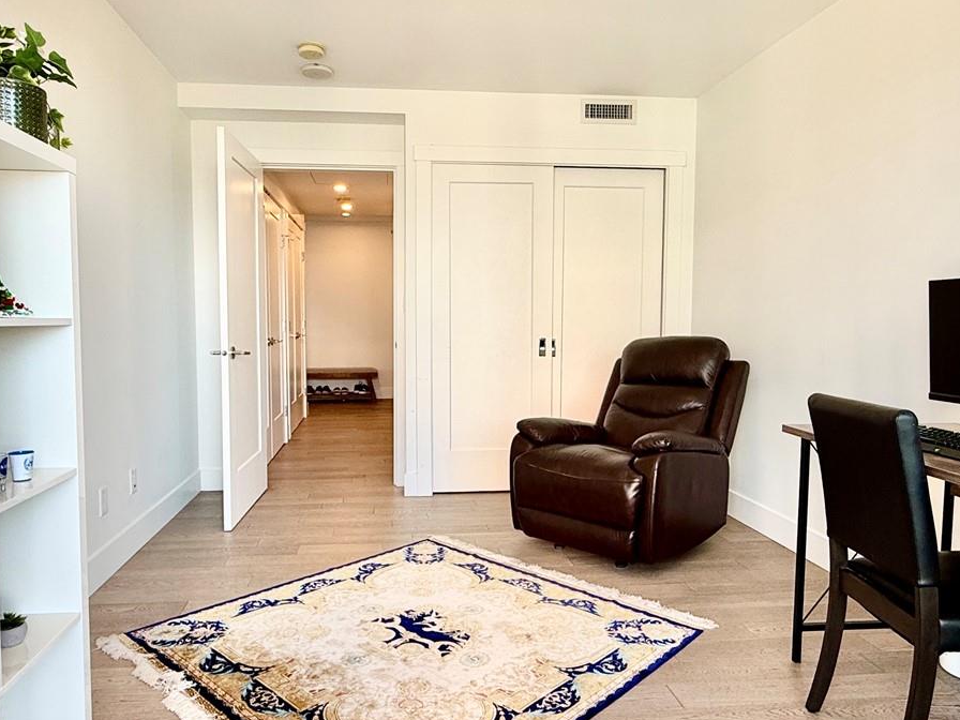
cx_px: 453
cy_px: 365
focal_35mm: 25
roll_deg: -0.1
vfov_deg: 54.9
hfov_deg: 69.3
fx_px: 693
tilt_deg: -5.0
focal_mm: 2.22
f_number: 2.2
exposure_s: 1/120
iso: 64
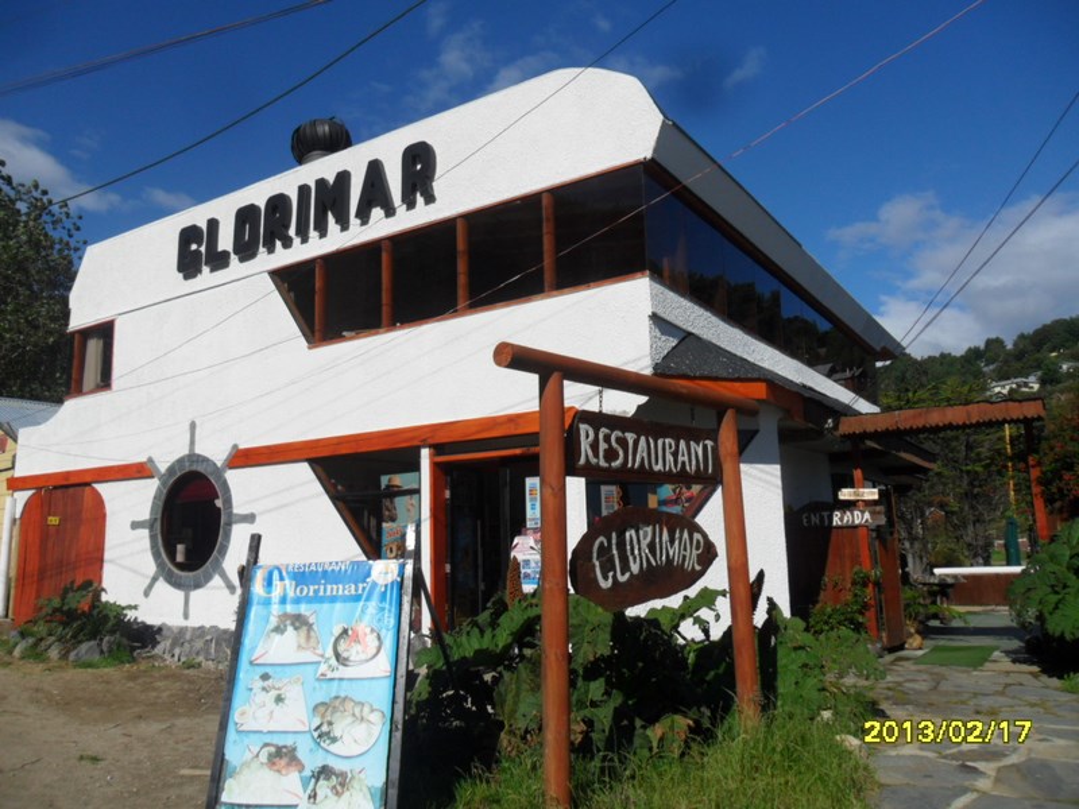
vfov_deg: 51.4
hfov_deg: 65.3
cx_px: 540
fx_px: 842
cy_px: 404
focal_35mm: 27
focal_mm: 4.9
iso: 80
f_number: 8.9
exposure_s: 1/250
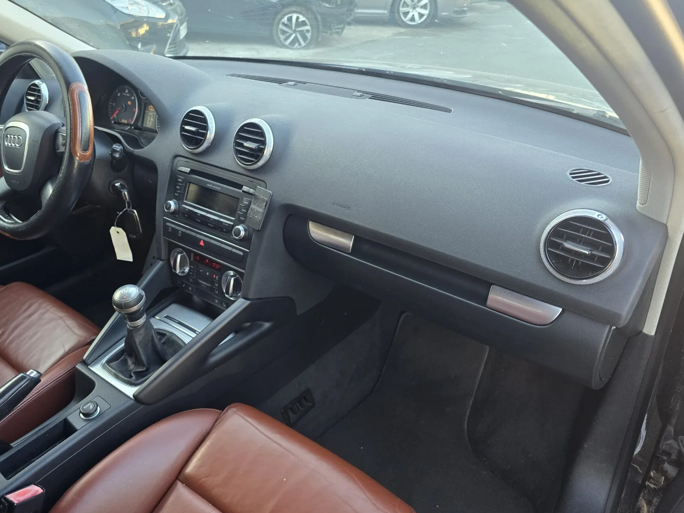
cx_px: 301
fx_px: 514
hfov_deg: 67.1
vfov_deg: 53.1
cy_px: 255
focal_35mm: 26
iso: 160
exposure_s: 1/180
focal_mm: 6.3
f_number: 1.7
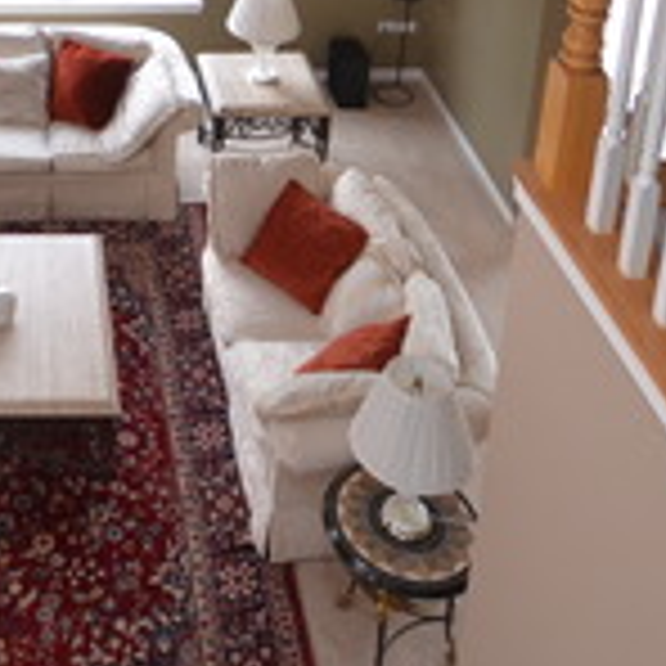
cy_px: -207
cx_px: 18
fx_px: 1197
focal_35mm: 55
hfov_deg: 29.3
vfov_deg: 26.3
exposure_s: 1/100
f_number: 5
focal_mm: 10
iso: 400
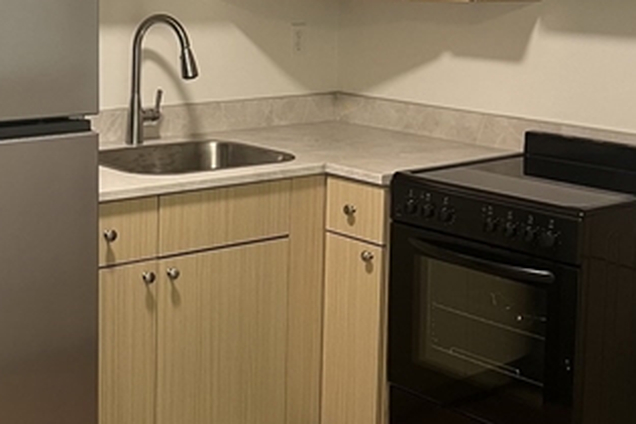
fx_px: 1166
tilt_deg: -7.4
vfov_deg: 20.5
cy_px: 111
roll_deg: -0.2
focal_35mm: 66
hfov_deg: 30.3
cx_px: 212
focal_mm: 5.7
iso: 125
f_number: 1.5
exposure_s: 1/60
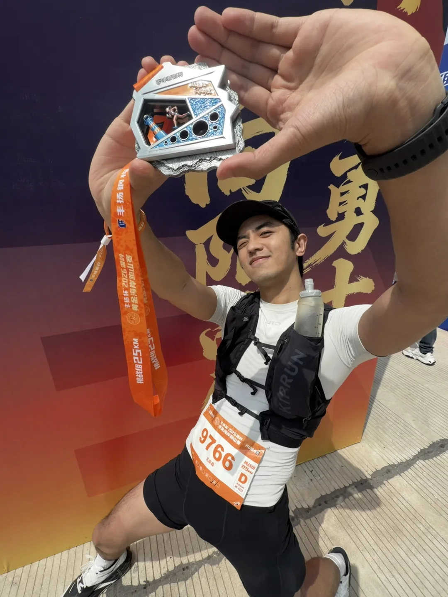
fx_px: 242
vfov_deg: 102.1
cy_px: 298
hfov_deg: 85.7
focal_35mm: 14
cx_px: 224
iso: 25
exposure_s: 1/1235
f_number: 2.2
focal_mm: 2.22
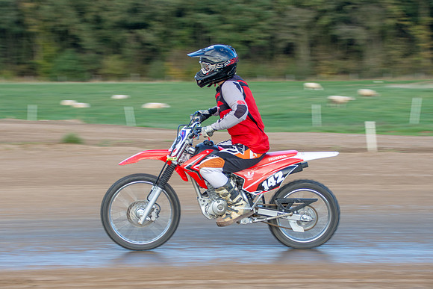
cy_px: 138
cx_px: 210
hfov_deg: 17.0
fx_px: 1445
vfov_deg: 11.4
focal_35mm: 120
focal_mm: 62
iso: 200
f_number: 6.3
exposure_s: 1/160
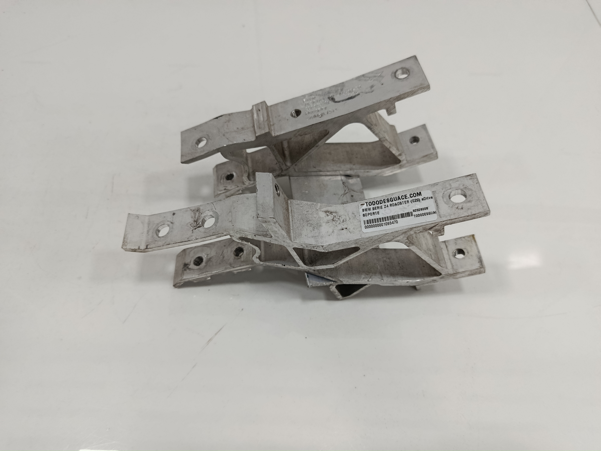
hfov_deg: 71.6
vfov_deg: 56.8
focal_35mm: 24
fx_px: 417
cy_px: 226
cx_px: 300
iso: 759
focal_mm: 5.24
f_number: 1.7
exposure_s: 1/100
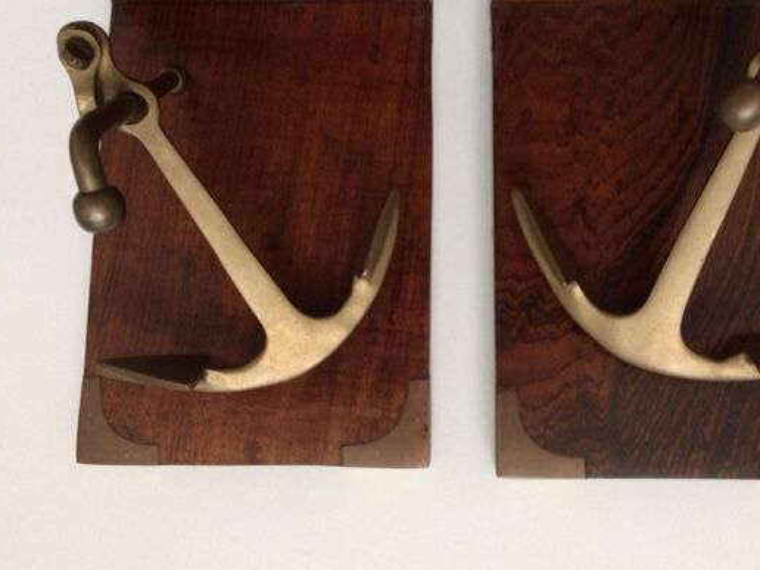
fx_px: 790
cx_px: 433
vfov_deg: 39.5
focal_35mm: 36
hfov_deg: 51.2
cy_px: 224
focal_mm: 4.15
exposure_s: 1/33
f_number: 2.2
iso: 200
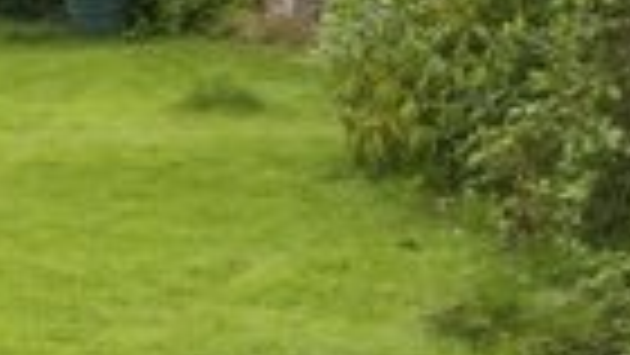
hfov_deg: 8.9
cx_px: -994
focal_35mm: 215
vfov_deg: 5.5
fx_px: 3594
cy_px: -366
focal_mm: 24
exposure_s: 1/100
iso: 200
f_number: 8
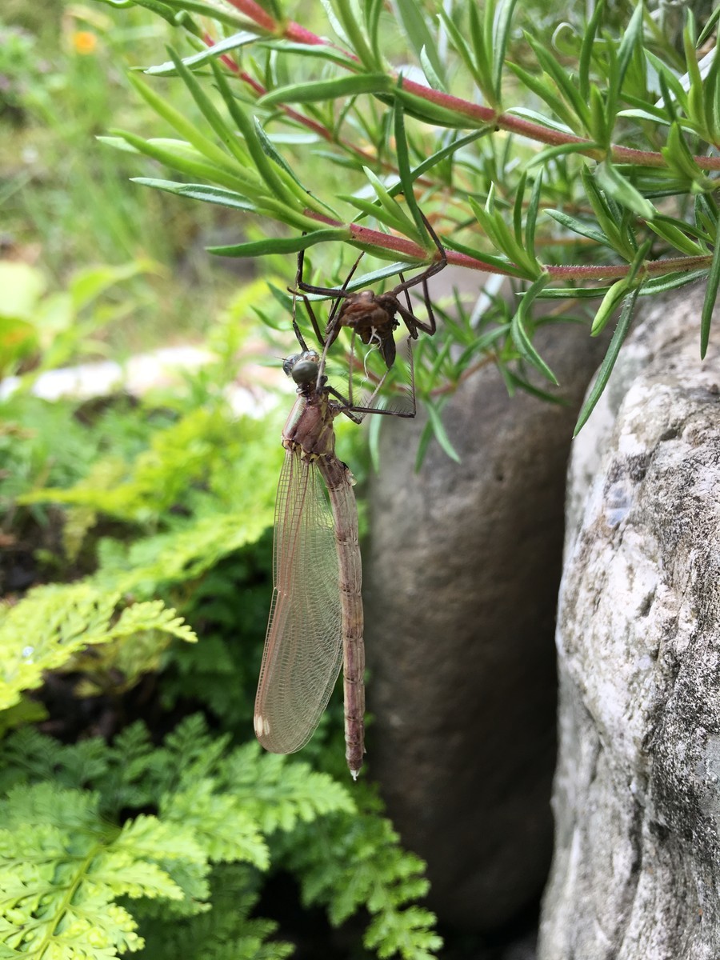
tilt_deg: -15.8
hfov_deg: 48.2
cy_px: 480
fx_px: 804
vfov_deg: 61.7
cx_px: 360
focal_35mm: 29
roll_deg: +0.9
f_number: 2.2
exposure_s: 1/122
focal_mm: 4.15
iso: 25
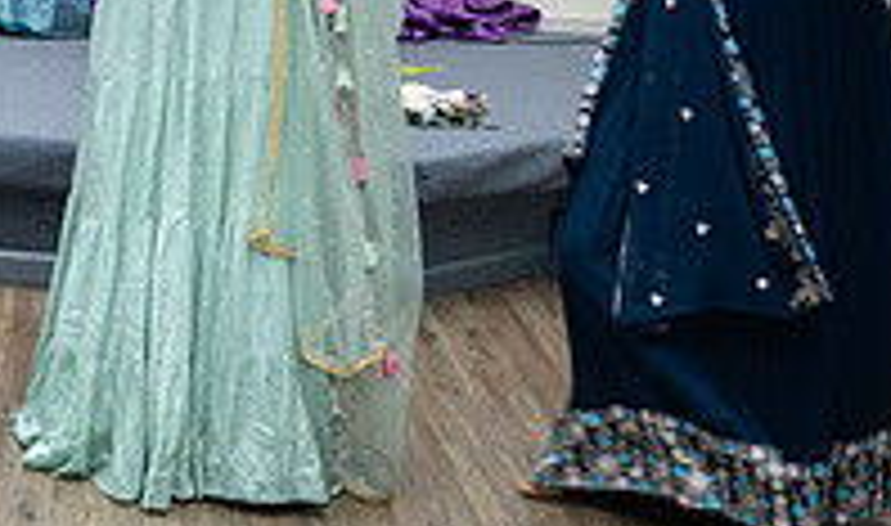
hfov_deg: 23.0
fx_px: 1818
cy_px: 234
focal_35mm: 76
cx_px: -396
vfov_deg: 16.5
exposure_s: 1/160
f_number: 3.5
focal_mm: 25
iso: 1000
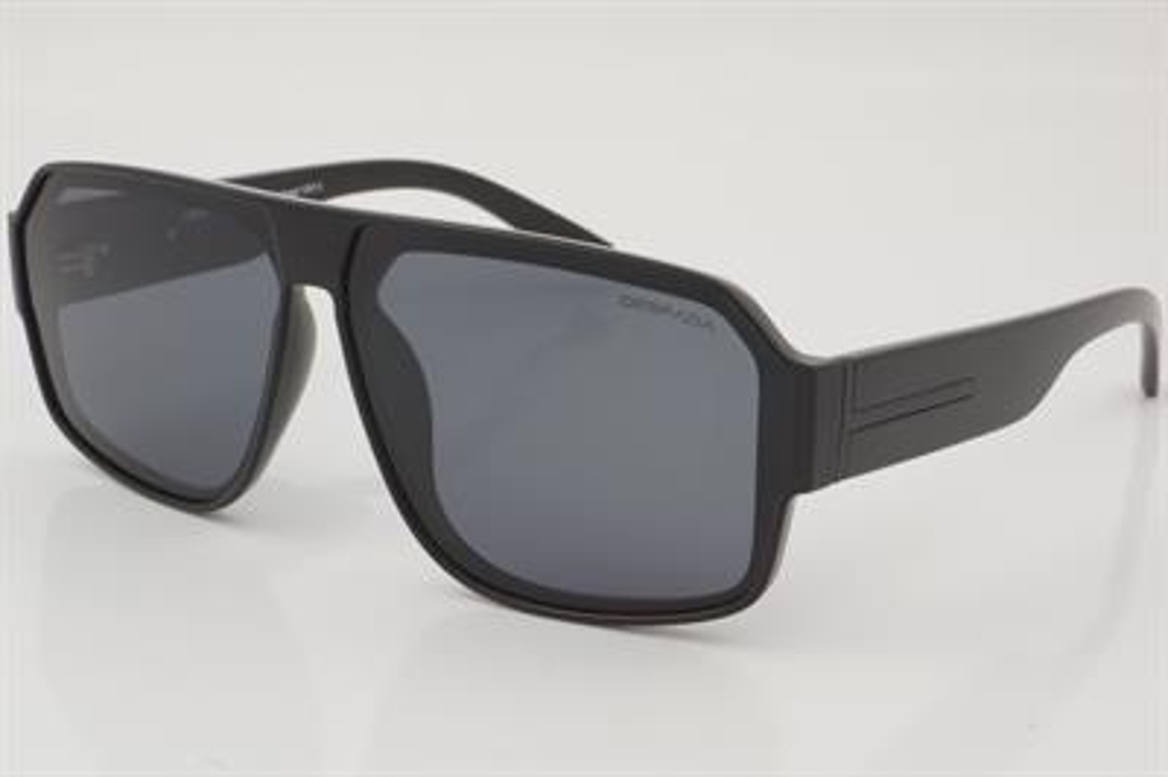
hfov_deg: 27.0
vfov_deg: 18.2
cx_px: 584
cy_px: 388
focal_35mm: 75
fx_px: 2431
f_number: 32
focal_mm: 50
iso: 100
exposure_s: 1/3
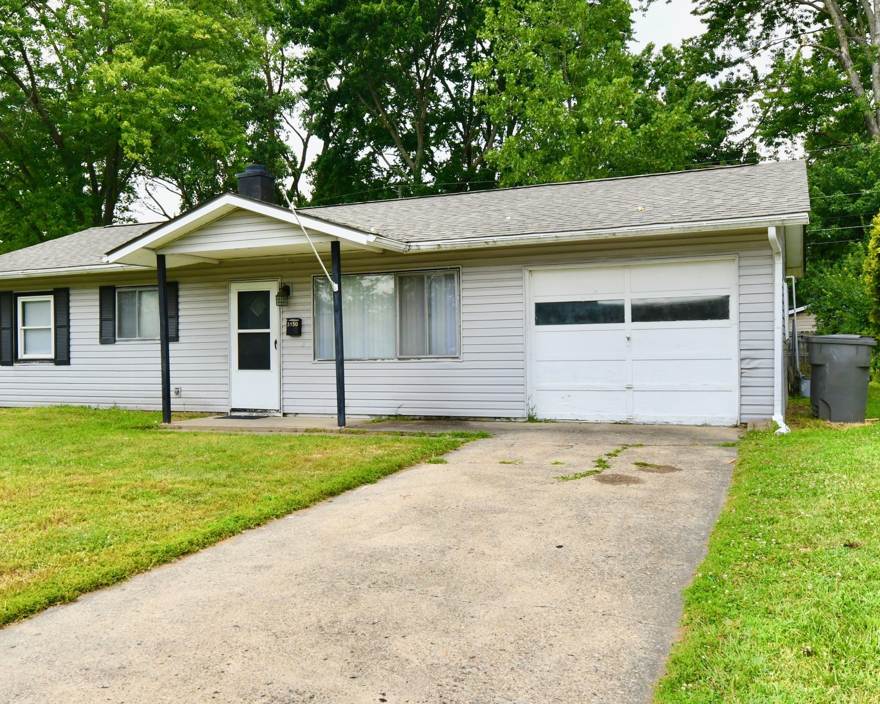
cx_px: 346
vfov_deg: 62.8
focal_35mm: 22
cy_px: 301
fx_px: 573
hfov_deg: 74.1
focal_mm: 17
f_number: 11
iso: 640
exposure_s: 1/400
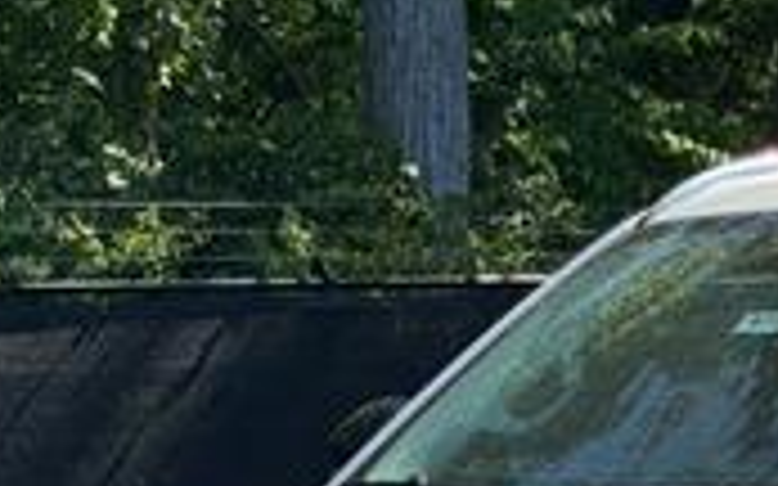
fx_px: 3985
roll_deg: -0.1
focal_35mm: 188
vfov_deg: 6.9
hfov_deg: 10.9
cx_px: 935
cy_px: 752
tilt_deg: -6.9
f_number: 1.78
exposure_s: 1/3704
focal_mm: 6.76
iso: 80
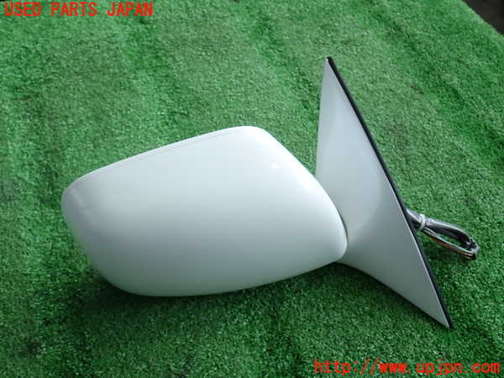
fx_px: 510
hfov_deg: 52.6
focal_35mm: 35
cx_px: 252
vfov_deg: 40.7
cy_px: 189
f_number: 2.6
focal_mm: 6.42
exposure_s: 1/80
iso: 100
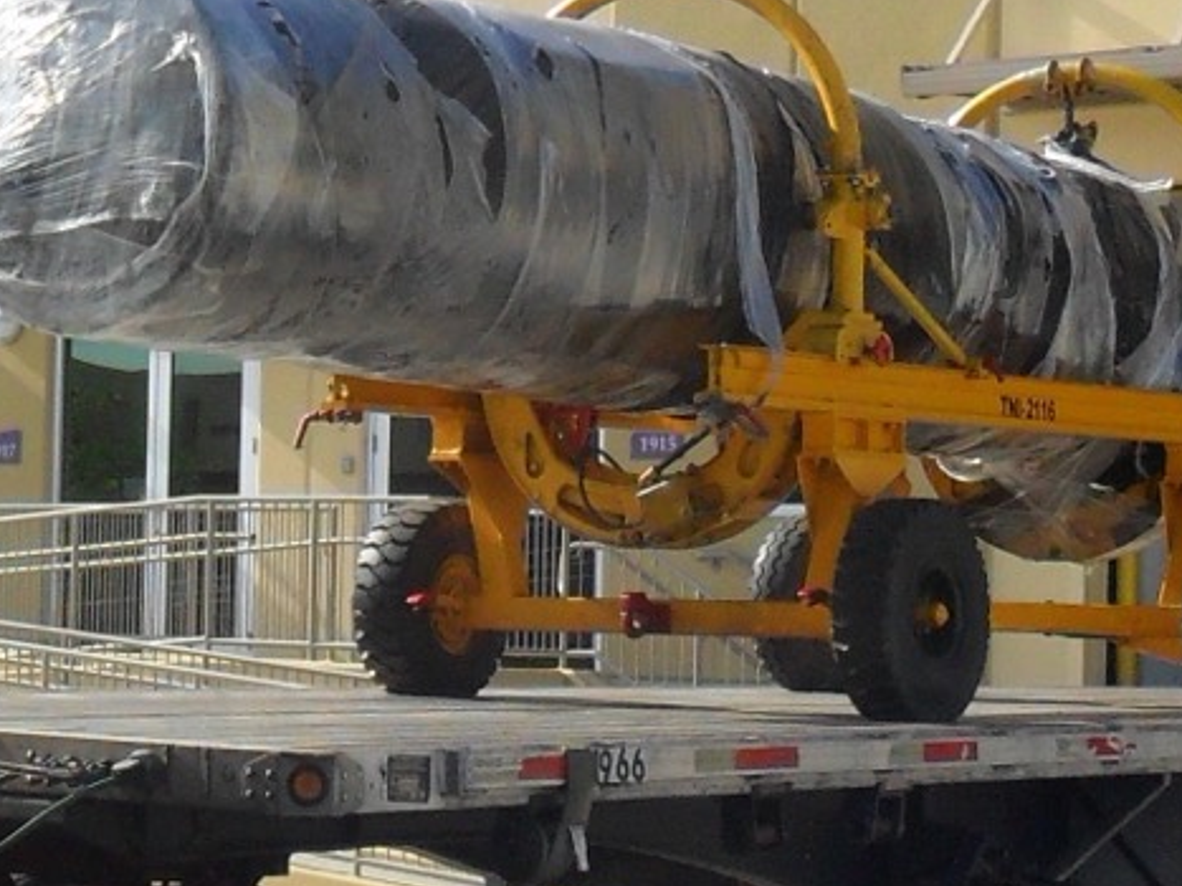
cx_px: -99
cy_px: 415
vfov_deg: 13.3
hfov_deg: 17.2
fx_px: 3789
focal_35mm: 111
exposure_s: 1/1000
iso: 100
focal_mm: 4.9
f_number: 3.5
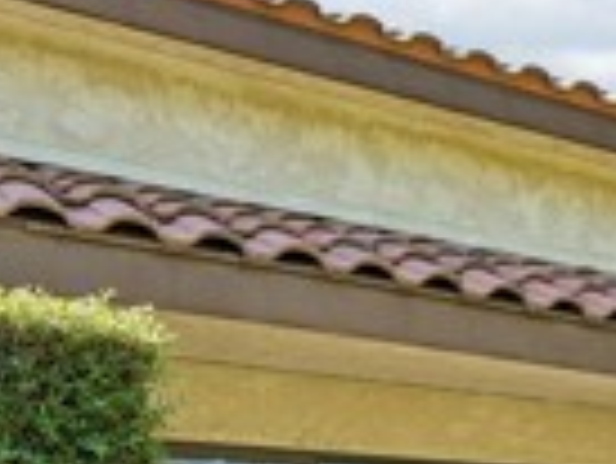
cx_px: 913
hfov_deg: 21.8
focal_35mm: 75
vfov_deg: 18.1
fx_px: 1338
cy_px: 635
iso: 125
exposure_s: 1/100
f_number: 9
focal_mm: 16.7
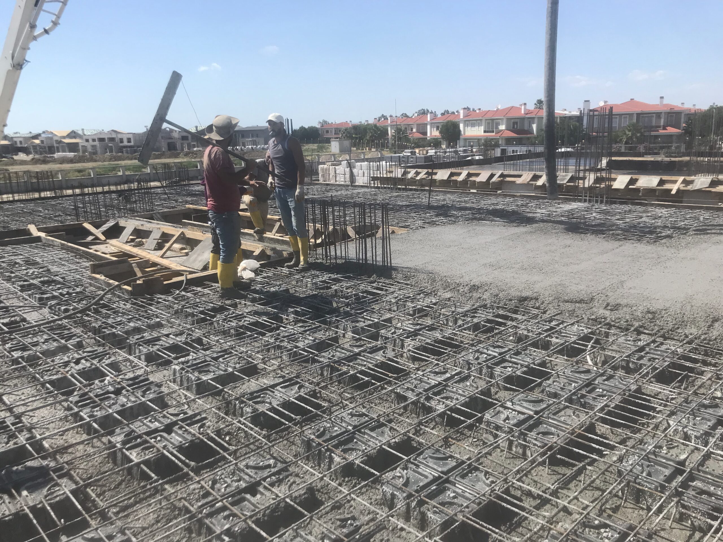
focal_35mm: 28
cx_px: 362
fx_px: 585
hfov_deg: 63.4
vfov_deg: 49.7
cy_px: 271
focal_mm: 3.99
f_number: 1.8
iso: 20
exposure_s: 1/3195
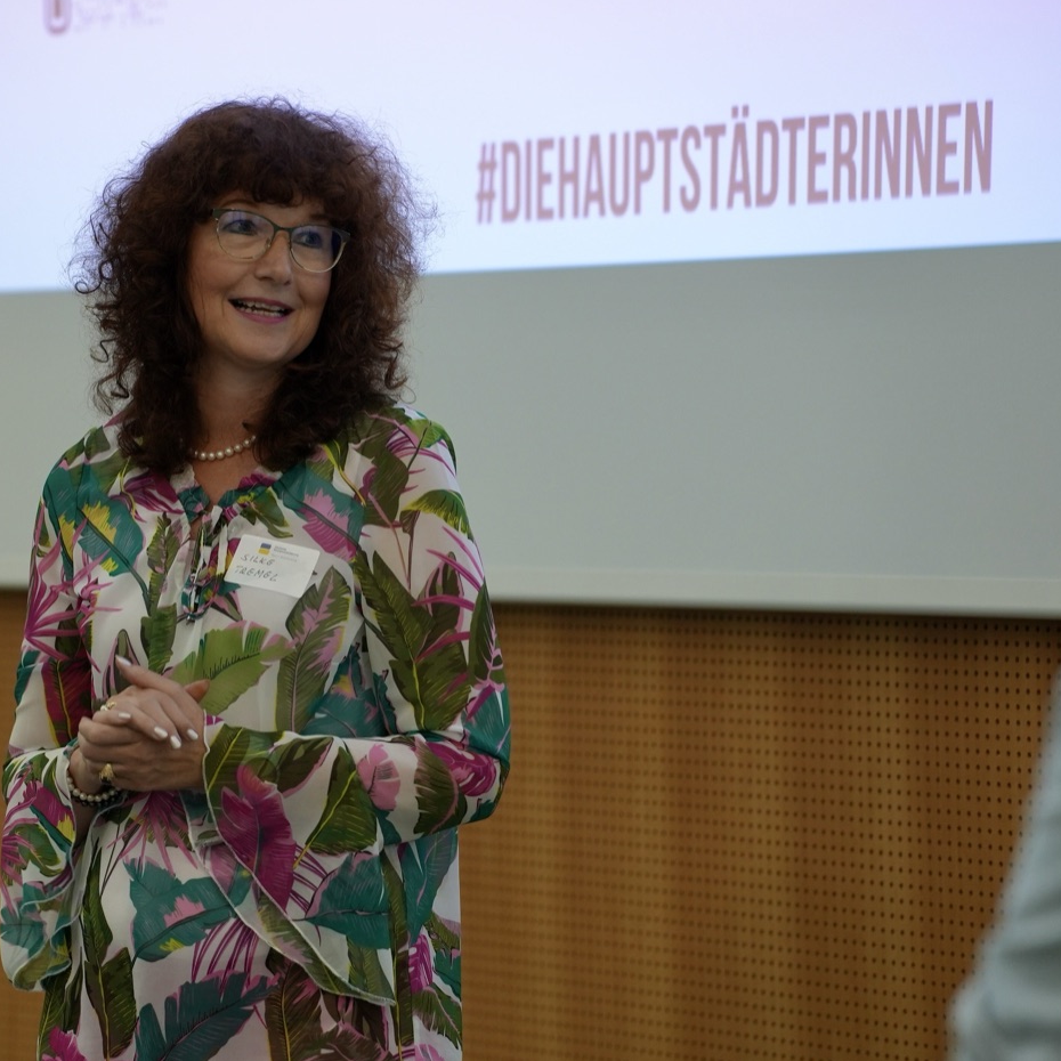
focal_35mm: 192
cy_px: 532
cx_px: 315
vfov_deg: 9.1
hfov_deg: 9.1
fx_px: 6658
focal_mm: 150
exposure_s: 1/160
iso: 2000
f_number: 4
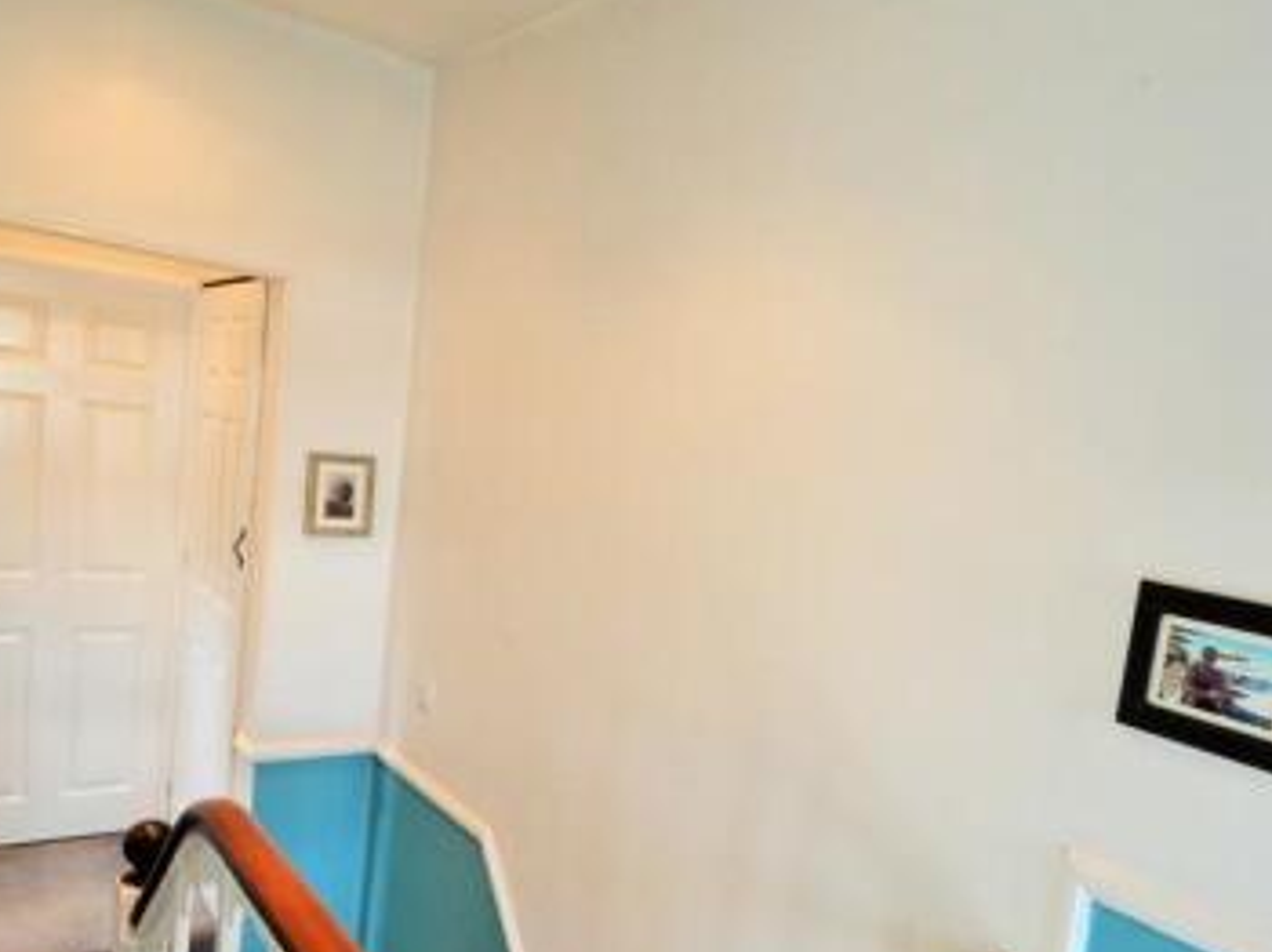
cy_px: 514
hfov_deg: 65.1
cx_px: 725
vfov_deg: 51.2
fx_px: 991
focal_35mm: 27
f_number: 3.5
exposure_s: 1/60
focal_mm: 10
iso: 1250
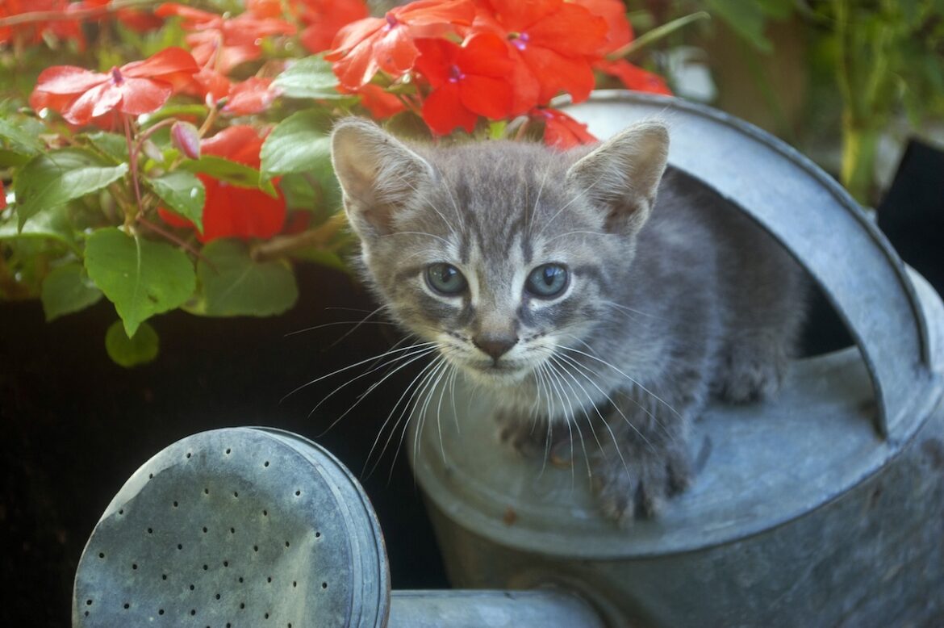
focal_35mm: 82
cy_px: 314
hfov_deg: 24.6
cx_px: 472
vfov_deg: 16.5
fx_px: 2161
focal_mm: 55
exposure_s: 1/40
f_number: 5.6
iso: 400
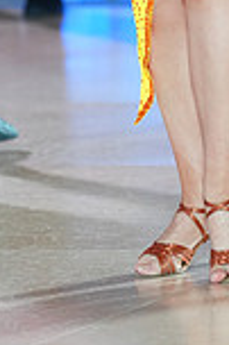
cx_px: 359
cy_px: -277
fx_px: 5011
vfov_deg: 3.9
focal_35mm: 524
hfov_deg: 2.6
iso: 2000
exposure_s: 1/800
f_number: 2.8
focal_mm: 137
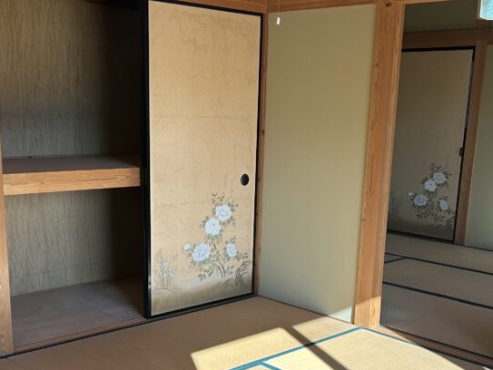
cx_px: 241
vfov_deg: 29.2
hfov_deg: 38.9
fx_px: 698
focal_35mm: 49
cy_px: 281
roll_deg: -1.7
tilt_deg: -14.7
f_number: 1.5
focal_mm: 5.7
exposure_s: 1/398
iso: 50
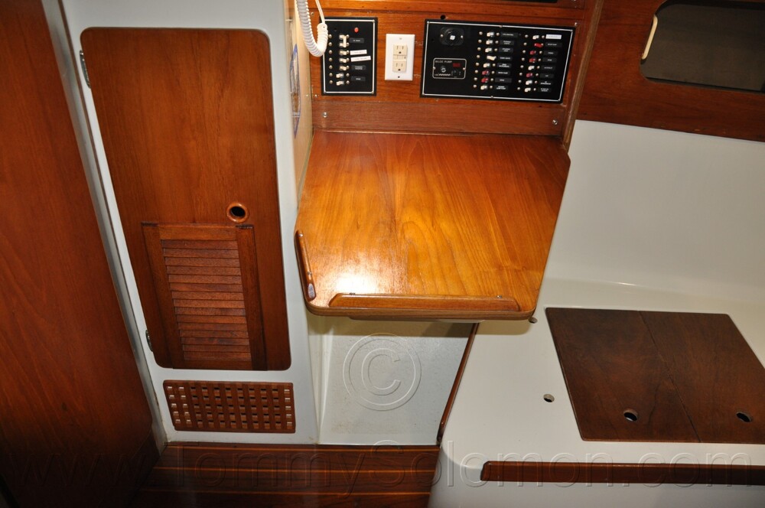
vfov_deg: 47.8
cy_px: 254
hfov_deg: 67.4
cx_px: 382
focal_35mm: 27
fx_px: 573
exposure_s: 1/60
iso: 800
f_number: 3.5
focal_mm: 18
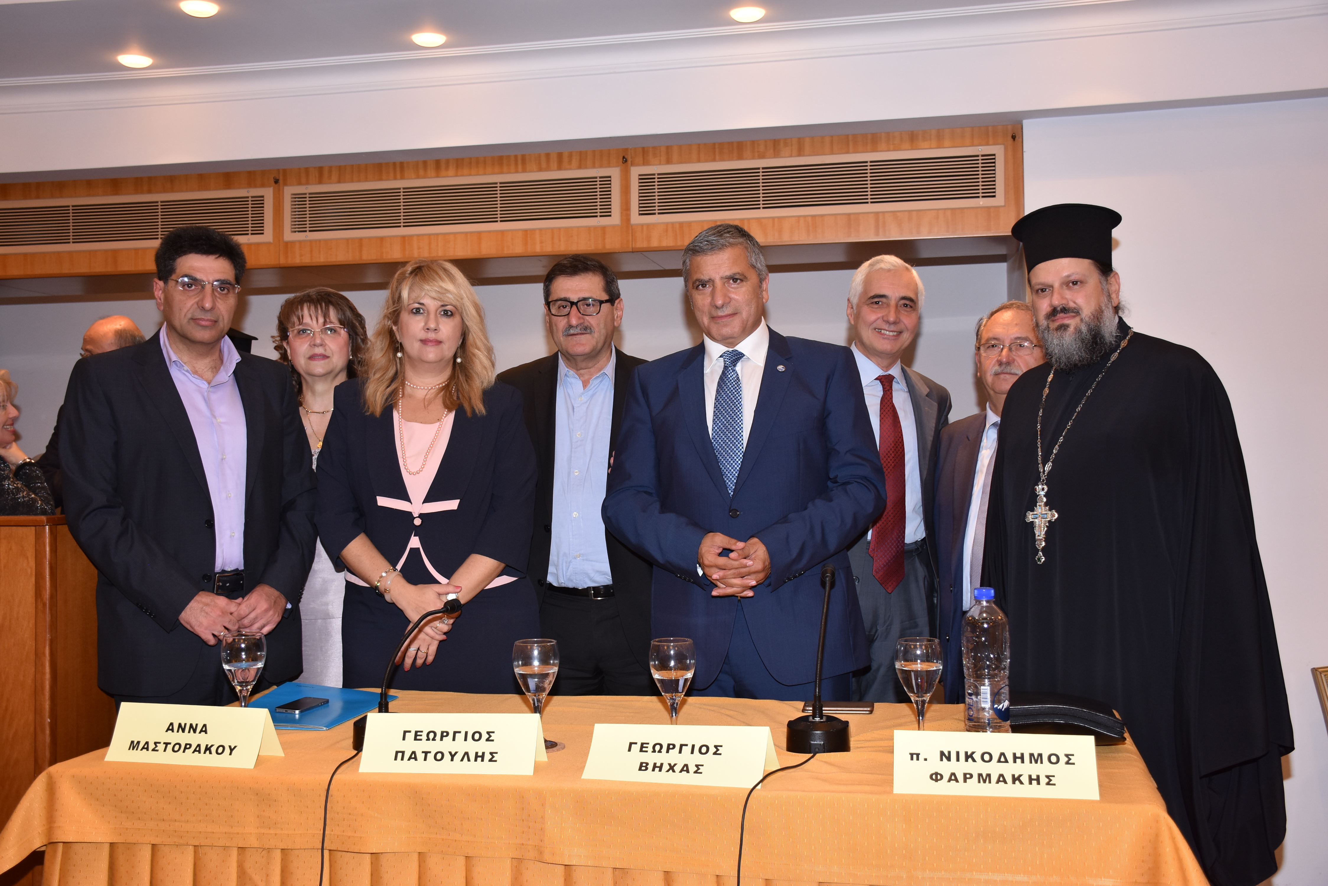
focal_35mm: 39
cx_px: 664
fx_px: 1439
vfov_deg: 34.2
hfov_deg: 49.5
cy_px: 443
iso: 400
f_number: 5.6
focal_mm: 26
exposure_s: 1/60
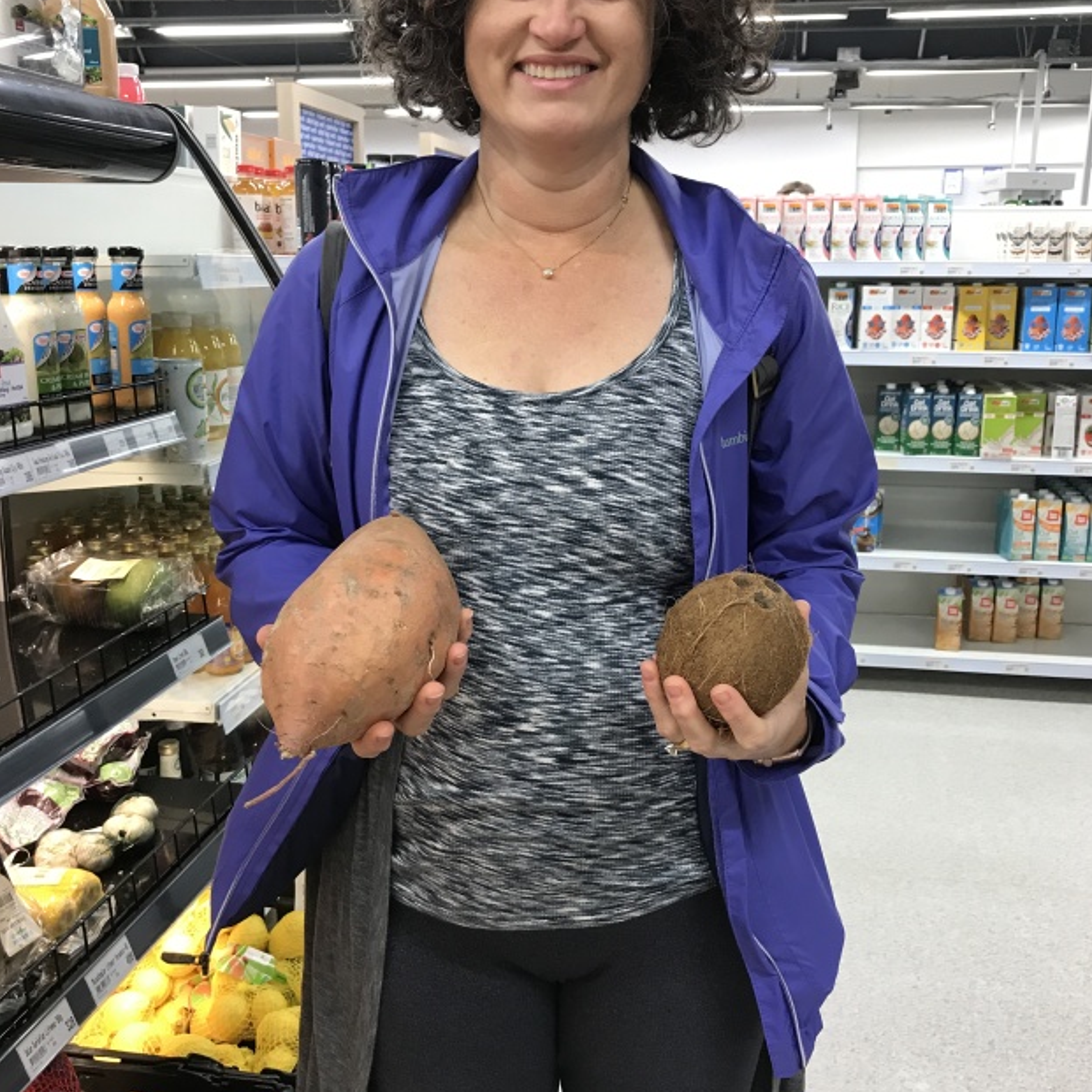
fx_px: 1213
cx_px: 561
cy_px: 525
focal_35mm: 34
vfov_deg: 48.4
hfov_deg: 48.4
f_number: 1.8
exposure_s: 1/33
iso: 32
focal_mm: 3.99
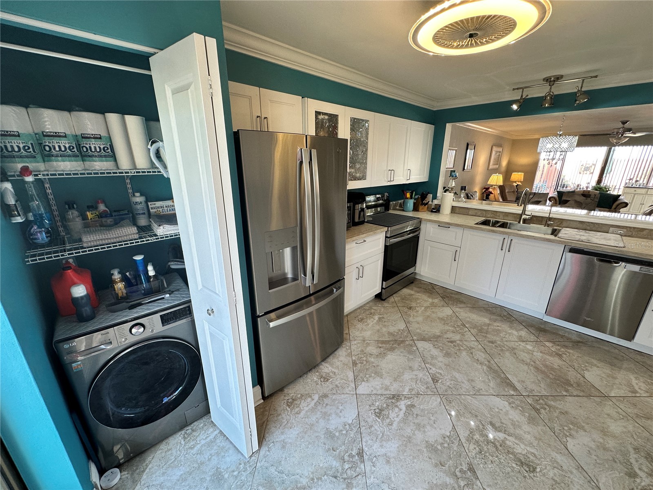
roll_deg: -0.6
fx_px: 264
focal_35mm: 14
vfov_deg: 85.7
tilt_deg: -17.4
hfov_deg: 102.1
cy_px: 245
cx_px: 326
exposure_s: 1/120
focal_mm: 2.22
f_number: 2.2
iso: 125
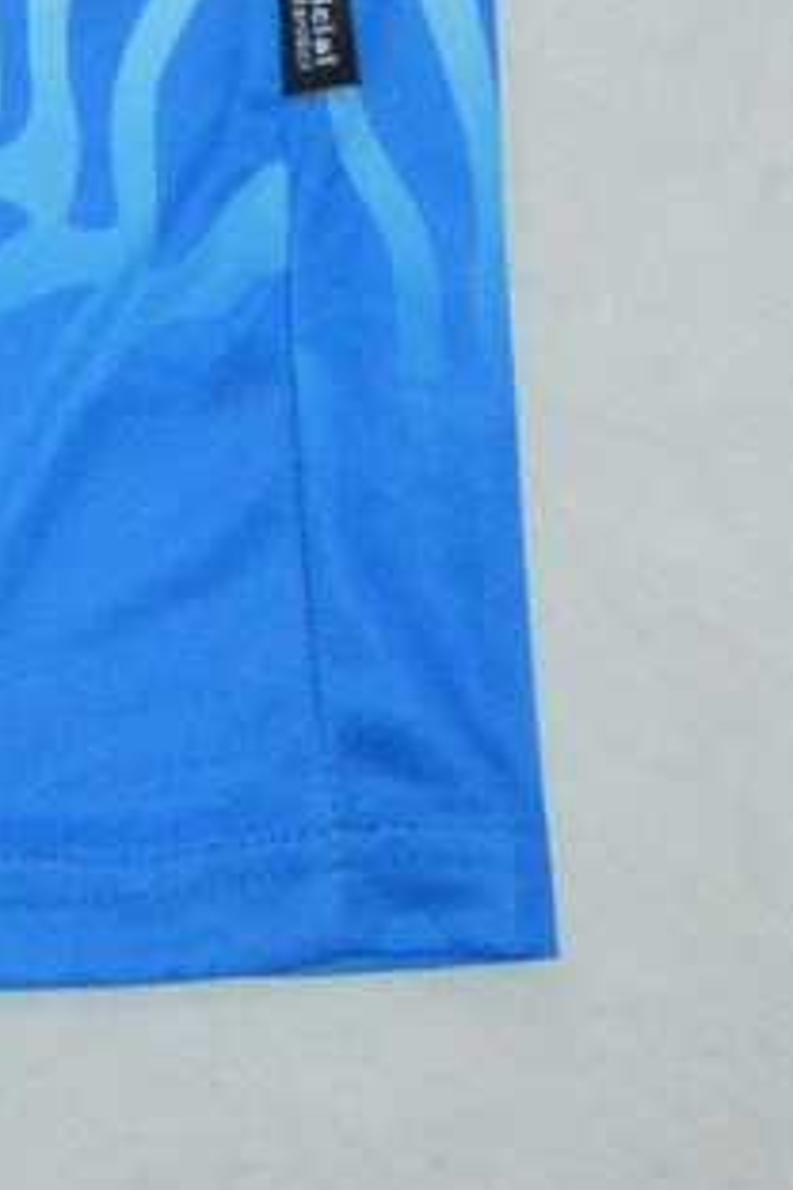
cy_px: -1049
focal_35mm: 182
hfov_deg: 7.3
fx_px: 6009
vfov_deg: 10.5
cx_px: -803
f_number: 25
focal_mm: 21
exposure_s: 1/200
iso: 3200
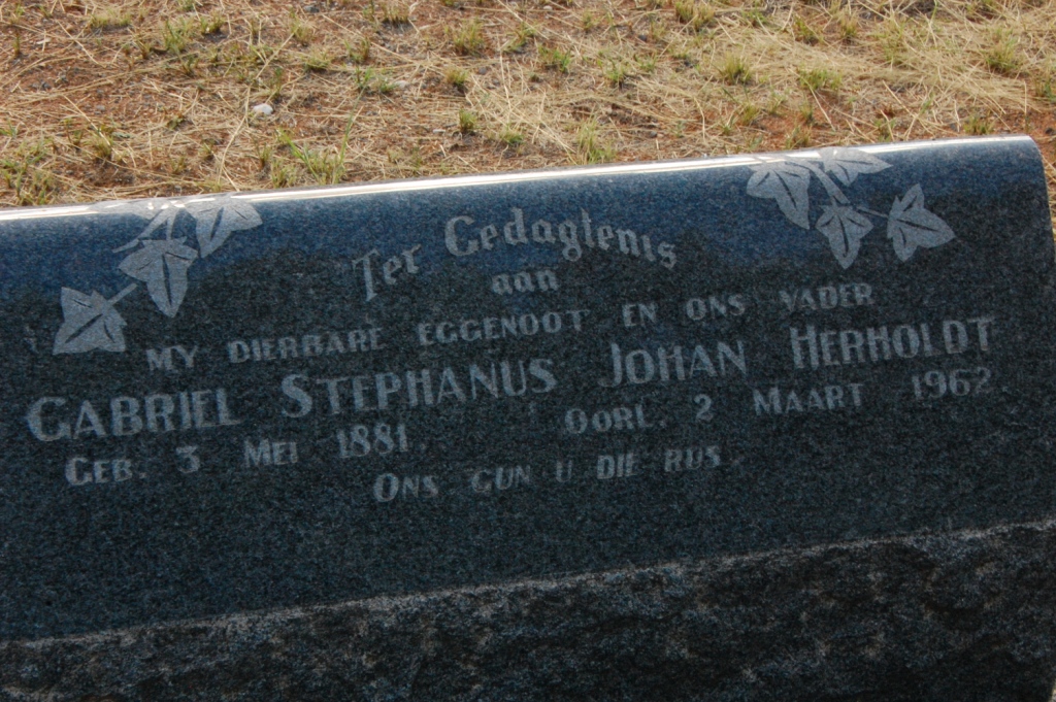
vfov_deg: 16.5
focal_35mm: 82
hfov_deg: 24.6
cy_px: 351
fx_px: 2418
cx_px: 528
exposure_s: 1/30
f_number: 22
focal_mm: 55
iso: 1100
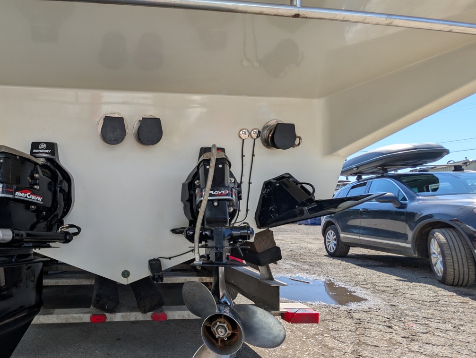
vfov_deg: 68.4
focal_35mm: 19
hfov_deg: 79.1
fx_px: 262
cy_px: 207
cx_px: 127
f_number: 1.7
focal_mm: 2.02
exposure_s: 1/1718
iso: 46
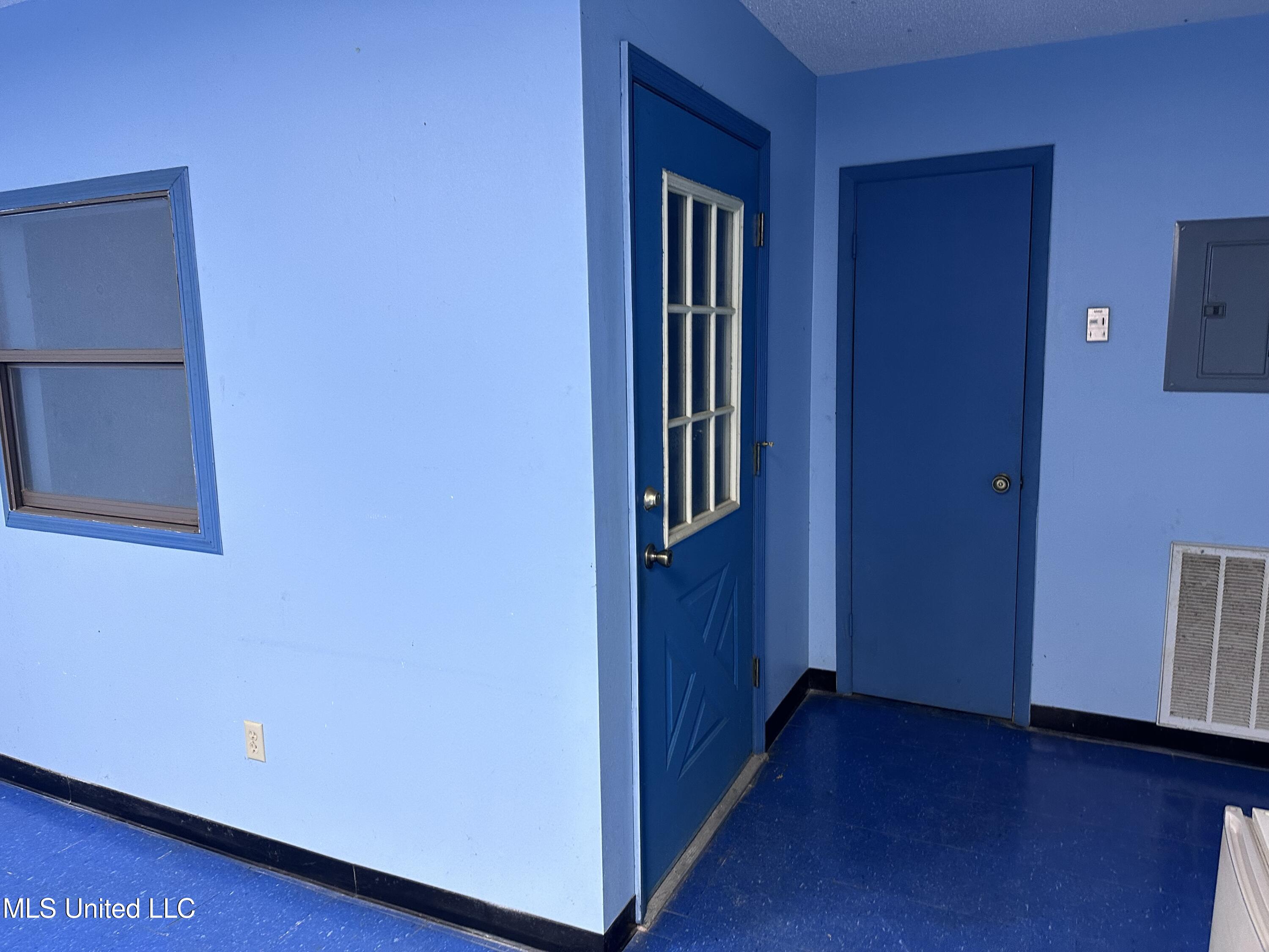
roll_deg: +2.1
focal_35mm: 24
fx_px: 880
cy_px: 476
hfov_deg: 71.6
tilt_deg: -8.3
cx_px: 634
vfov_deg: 56.8
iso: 200
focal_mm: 6.86
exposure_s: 1/60
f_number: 1.78
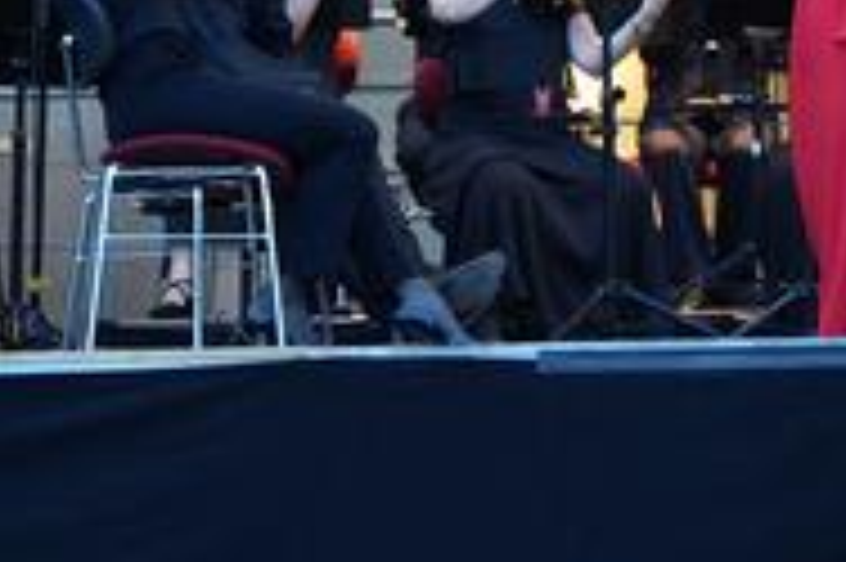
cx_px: 927
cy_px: -254
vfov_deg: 5.7
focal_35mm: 238
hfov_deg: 8.6
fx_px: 5588
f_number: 2.8
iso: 1250
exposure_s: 1/60
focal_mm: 56
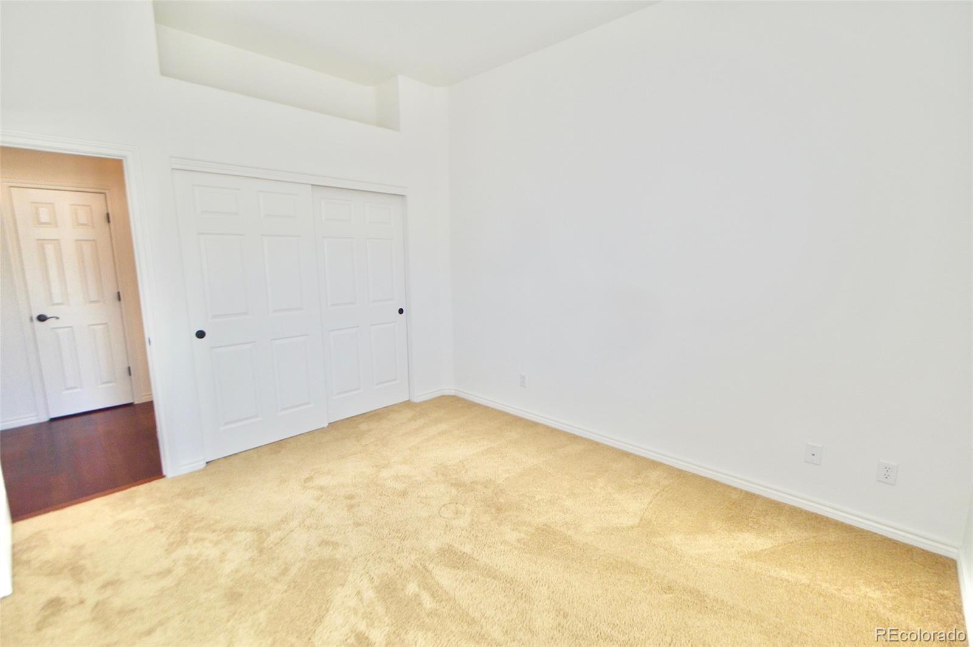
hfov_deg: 100.5
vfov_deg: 77.2
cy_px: 324
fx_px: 405
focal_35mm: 15
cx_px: 486
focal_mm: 10
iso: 400
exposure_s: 1/100
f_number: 5
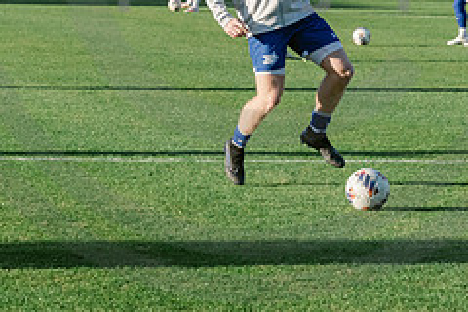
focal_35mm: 254
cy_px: -44
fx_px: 3302
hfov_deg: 8.1
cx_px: 254
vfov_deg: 5.4
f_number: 9
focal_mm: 105
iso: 1250
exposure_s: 1/2000
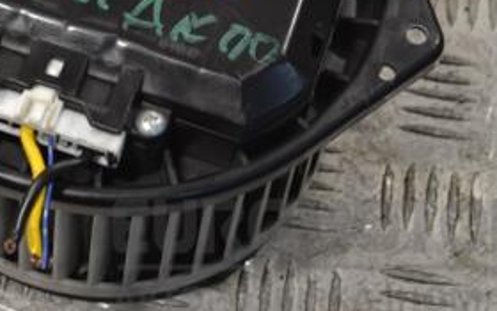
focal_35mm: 131
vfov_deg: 9.9
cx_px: 80
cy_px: -11
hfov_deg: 15.8
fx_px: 1774
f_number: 5.3
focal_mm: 40
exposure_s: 1/125
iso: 400
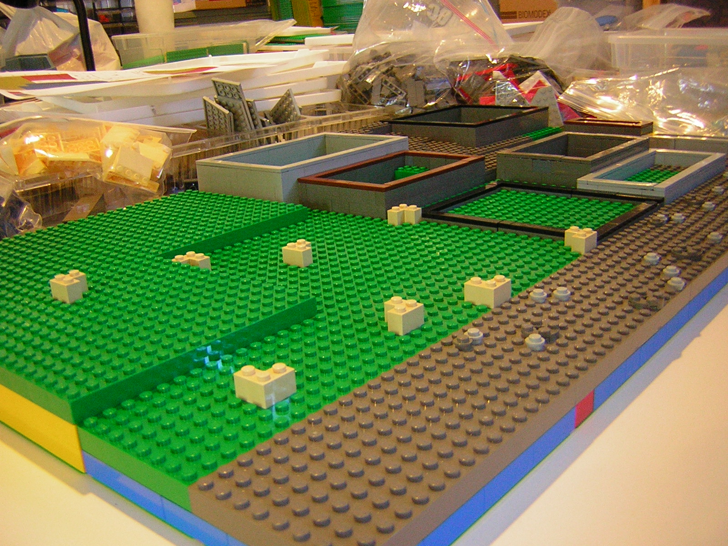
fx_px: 757
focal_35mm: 36
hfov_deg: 51.4
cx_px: 364
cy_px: 273
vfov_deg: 39.7
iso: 134
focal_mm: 4.7
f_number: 2.6
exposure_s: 1/6.6
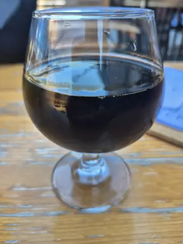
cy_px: 117
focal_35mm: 24
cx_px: 90
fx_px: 169
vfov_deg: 71.5
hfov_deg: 56.9
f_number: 1.8
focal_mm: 5.4
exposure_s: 1/180
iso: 32
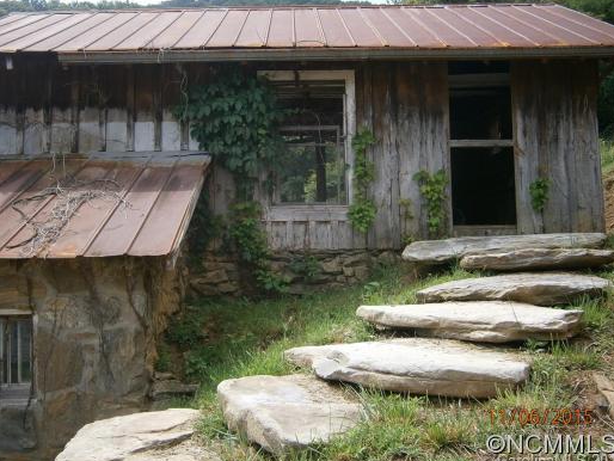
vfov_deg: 40.7
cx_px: 288
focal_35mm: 35
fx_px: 621
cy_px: 211
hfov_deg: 52.6
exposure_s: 1/500
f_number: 2.9
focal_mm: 5.5
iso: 80
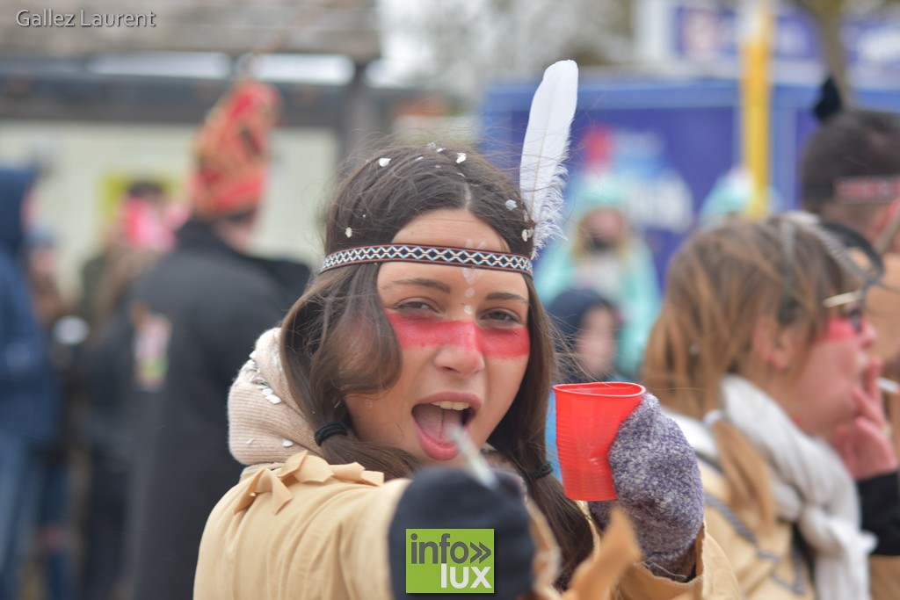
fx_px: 2700
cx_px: 450
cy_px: 300
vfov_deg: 12.7
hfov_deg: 18.9
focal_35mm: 108
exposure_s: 1/160
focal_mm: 72
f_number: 3.2
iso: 320
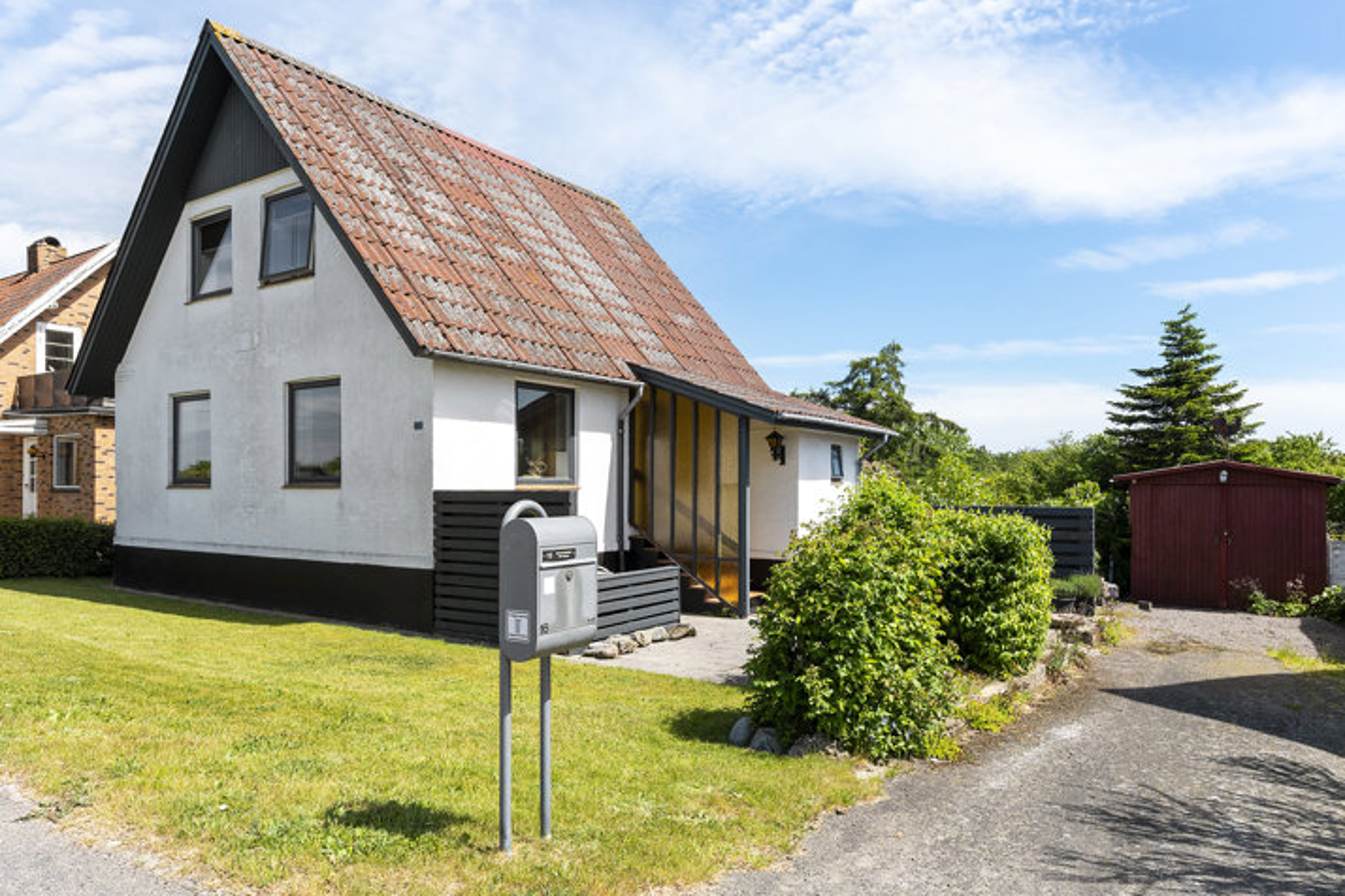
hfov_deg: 79.7
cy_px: 446
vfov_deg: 58.2
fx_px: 806
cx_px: 676
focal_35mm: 22
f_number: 9
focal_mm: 13.7
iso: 200
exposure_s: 1/250
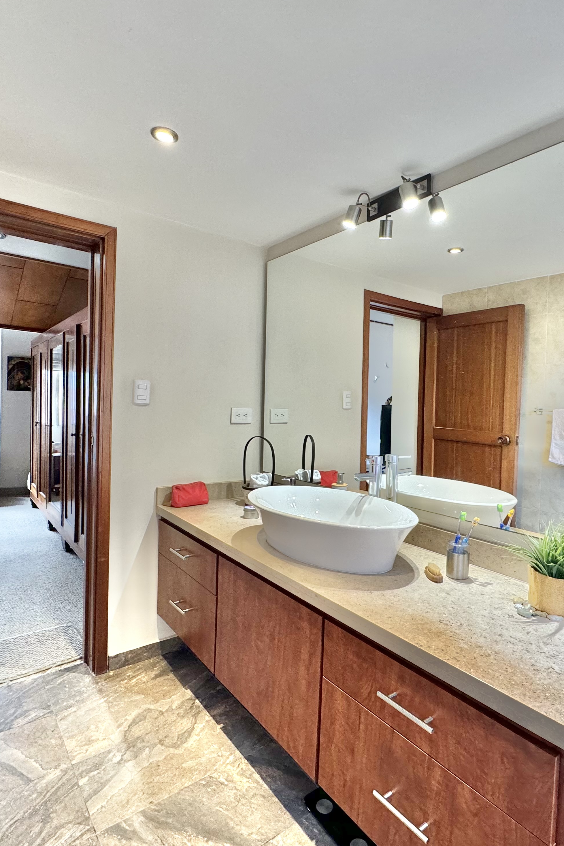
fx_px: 470
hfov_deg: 61.8
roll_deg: -1.5
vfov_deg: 84.0
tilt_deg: -2.8
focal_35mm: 20
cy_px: 427
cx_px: 310
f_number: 2.2
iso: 200
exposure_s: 1/120
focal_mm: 2.22
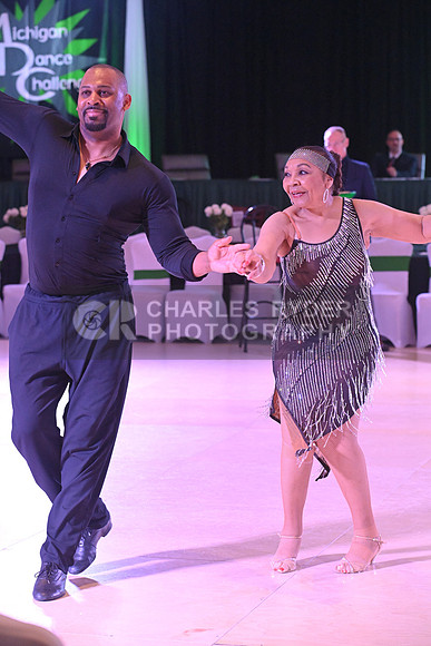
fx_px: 1831
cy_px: 323
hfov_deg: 13.4
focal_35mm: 102
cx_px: 216
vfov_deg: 20.0
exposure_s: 1/400
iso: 5000
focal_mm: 102
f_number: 5.6
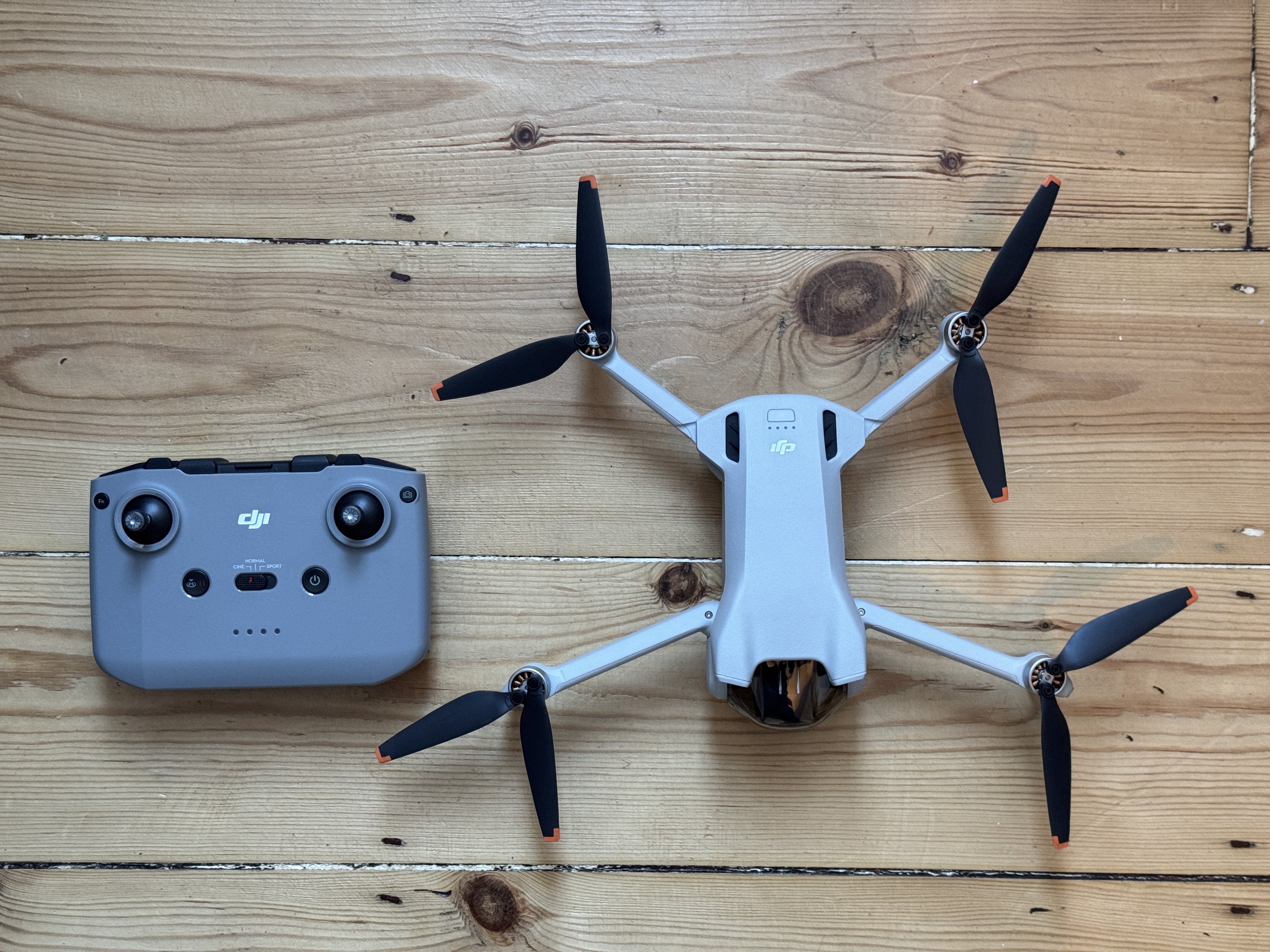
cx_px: 635
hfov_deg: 39.7
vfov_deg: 30.3
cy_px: 476
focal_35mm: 48
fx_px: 1761
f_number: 1.78
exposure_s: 1/48
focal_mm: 6.76
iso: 250
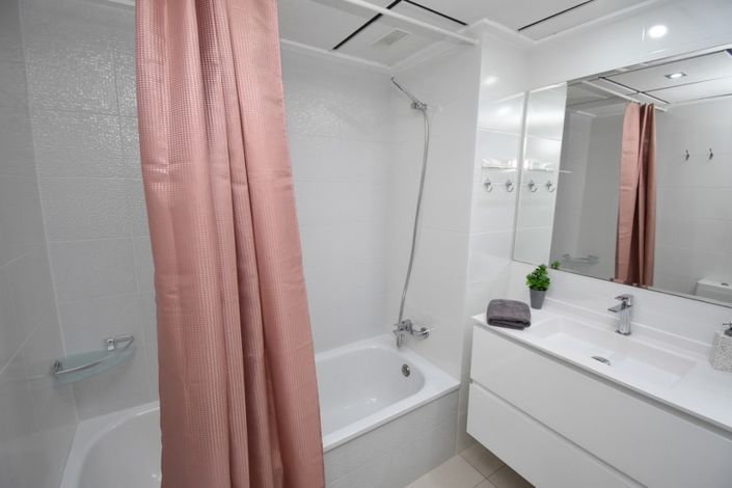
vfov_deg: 77.3
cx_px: 366
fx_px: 305
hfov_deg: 100.4
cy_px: 244
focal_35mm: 15
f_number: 4.5
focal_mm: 10
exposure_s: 1/125
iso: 1100
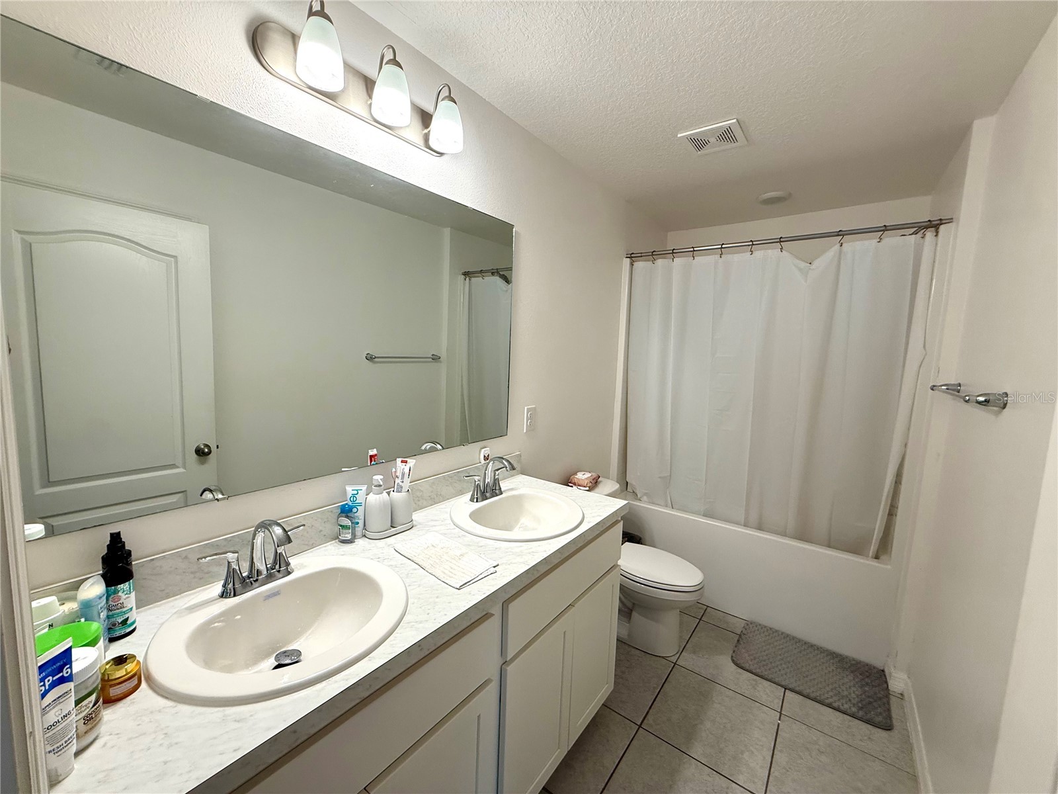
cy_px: 397
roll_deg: -2.1
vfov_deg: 85.7
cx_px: 529
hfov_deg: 102.1
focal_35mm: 14
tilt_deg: -6.2
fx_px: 428
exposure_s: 1/120
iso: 125
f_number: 2.2
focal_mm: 2.22
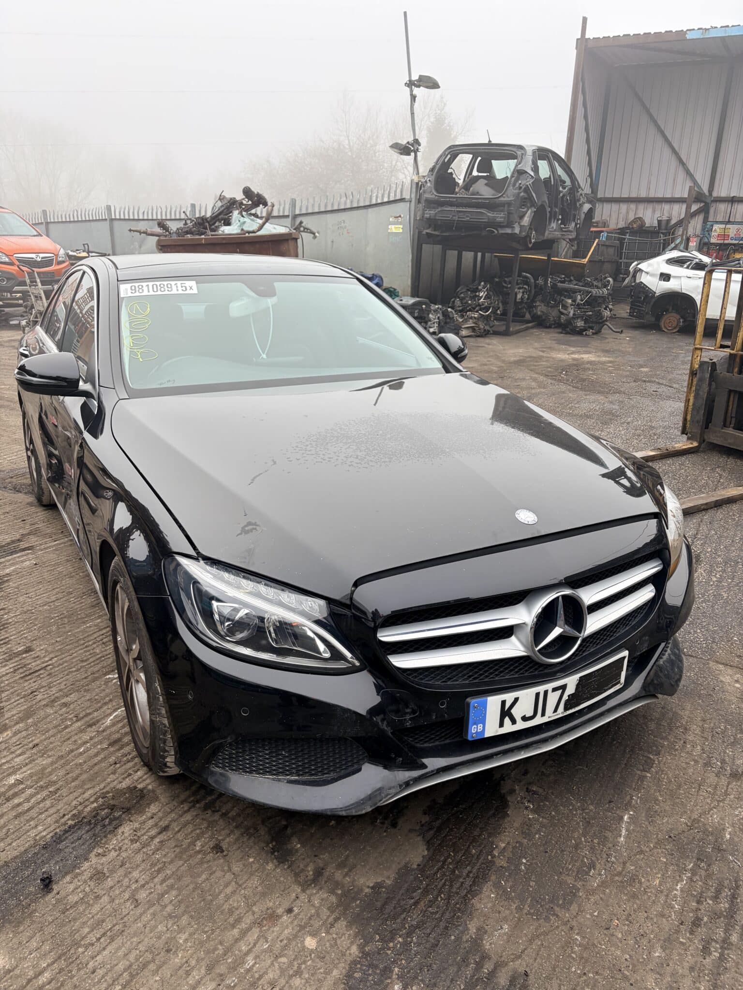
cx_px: 372
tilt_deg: -20.1
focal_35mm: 26
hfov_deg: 53.1
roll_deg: -1.8
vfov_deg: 67.3
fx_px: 744
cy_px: 495
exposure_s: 1/328
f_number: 1.6
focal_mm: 5.96
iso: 40
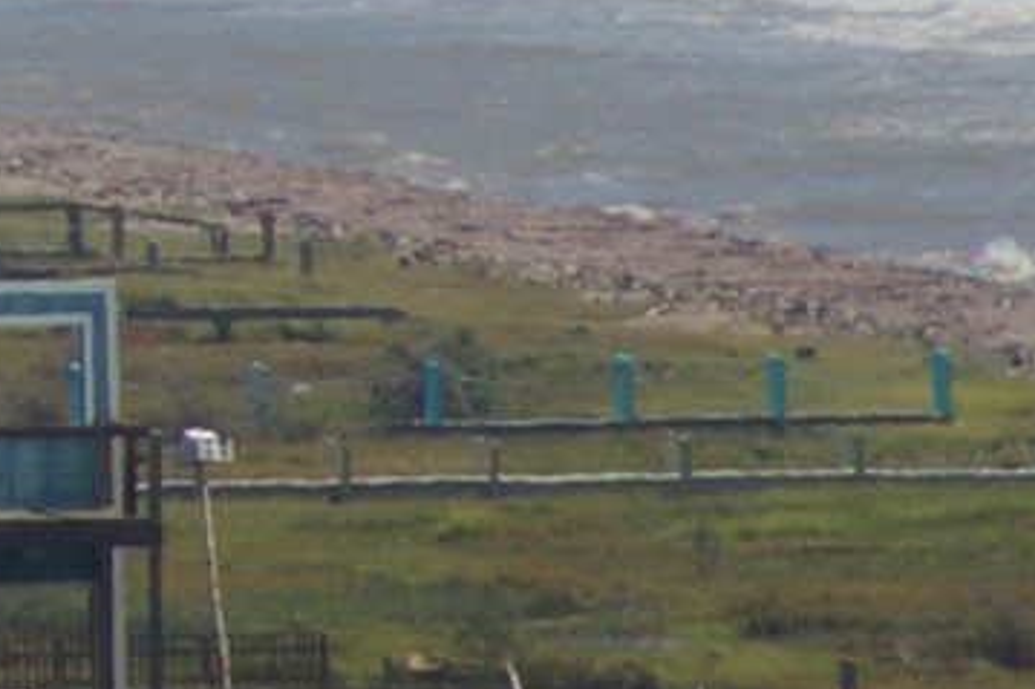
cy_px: -304
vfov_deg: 0.7
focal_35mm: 2088
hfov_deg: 1.0
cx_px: -1478
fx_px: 60000
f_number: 8
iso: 100
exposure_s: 1/500
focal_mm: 230
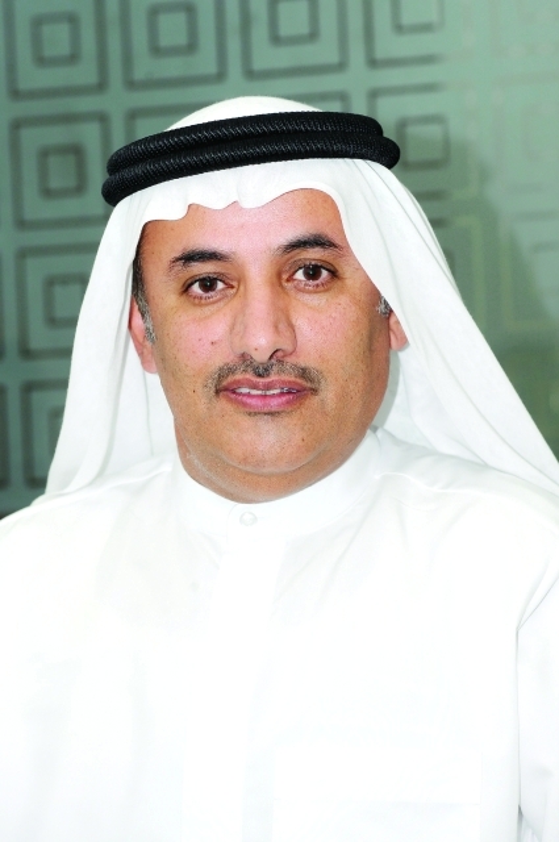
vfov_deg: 16.4
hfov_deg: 10.9
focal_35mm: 125
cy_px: 421
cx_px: 280
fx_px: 2919
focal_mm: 125
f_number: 7.1
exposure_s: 1/200
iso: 400
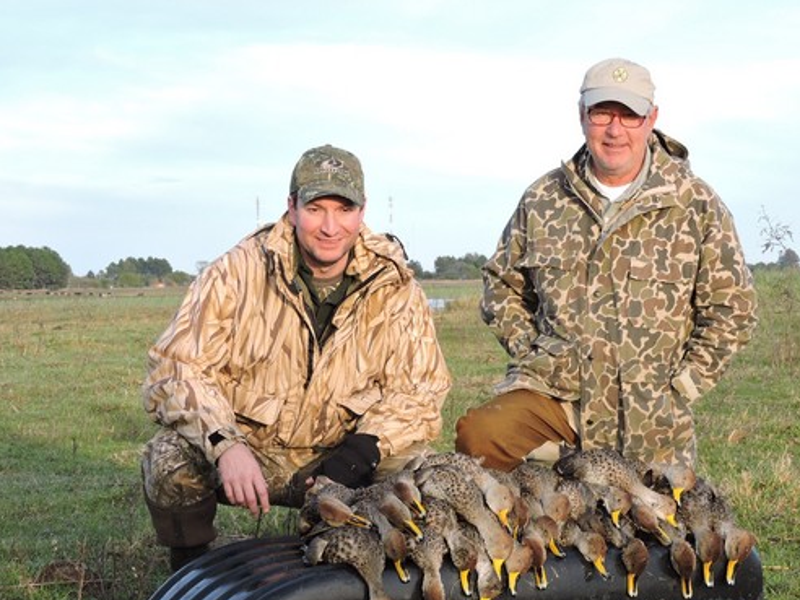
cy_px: 384
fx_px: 2103
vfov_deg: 16.2
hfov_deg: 21.5
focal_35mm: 91
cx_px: 514
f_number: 4.5
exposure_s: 1/125
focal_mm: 12.5
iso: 100
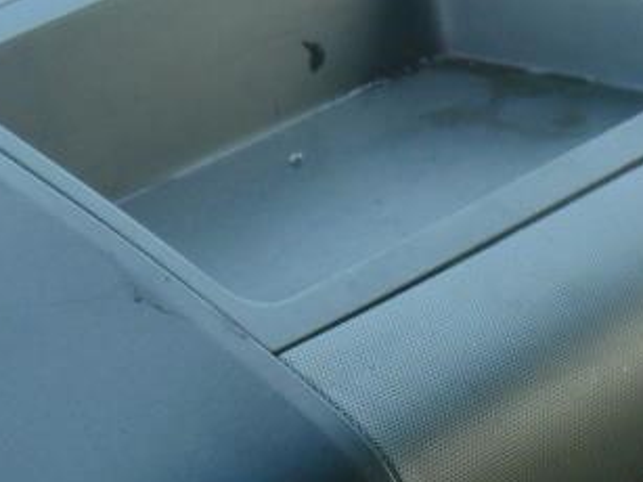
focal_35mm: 172
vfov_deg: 8.6
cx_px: 168
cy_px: 157
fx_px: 3194
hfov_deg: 11.5
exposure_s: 1/250
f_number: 4.3
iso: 400
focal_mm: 11.7
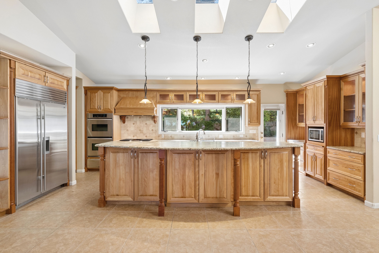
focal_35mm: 18
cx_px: 190
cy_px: 126
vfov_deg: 67.5
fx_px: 190
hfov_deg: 90.0
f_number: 9
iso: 500
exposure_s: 1/60
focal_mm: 18
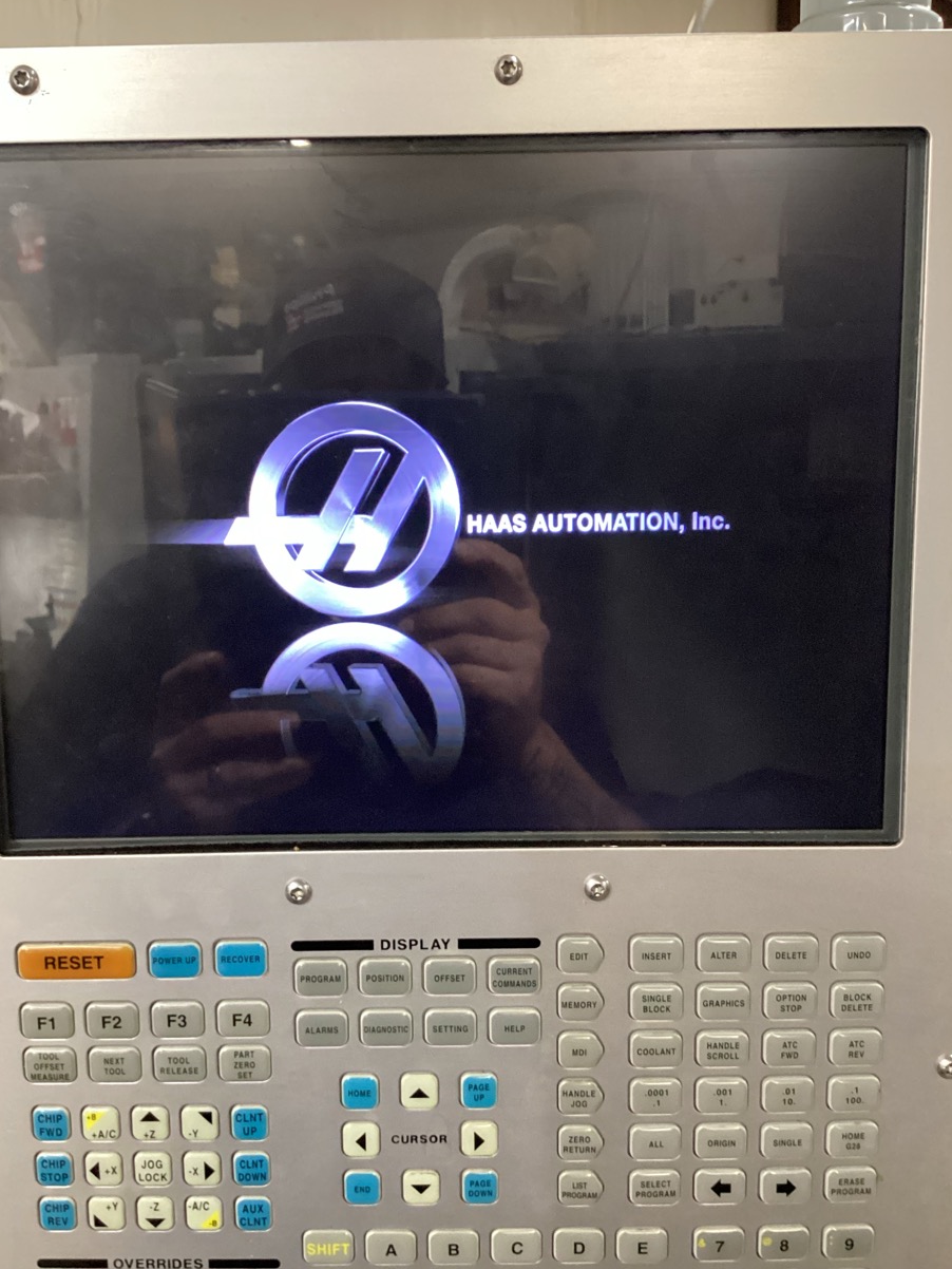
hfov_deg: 43.0
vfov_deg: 55.3
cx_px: 456
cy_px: 594
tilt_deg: -7.6
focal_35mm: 33
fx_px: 1210
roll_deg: +0.7
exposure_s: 1/40
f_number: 2.4
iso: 400
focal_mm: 3.3
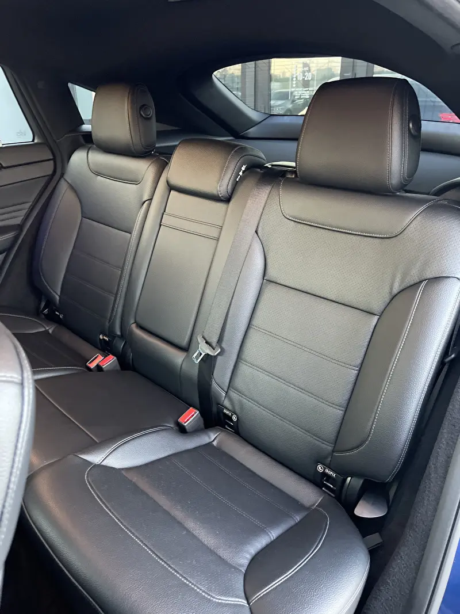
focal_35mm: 26
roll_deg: +0.4
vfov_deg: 67.3
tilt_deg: -24.7
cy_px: 307
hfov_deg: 53.1
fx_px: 461
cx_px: 230
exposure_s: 1/30
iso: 640
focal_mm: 5.1
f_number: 1.6
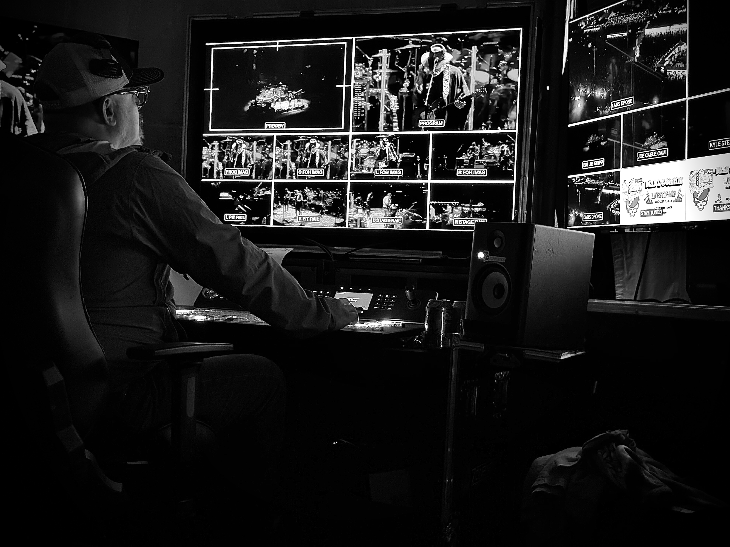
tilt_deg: +0.9
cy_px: 269
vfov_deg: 29.7
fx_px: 1033
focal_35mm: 49
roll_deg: -3.8
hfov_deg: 38.9
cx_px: 366
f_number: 1.78
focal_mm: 6.76
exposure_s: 1/18
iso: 800
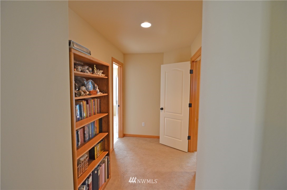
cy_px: 95
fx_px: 131
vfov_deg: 71.8
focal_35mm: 16
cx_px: 144
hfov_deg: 95.1
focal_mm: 11
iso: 800
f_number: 3.5
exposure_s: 1/50
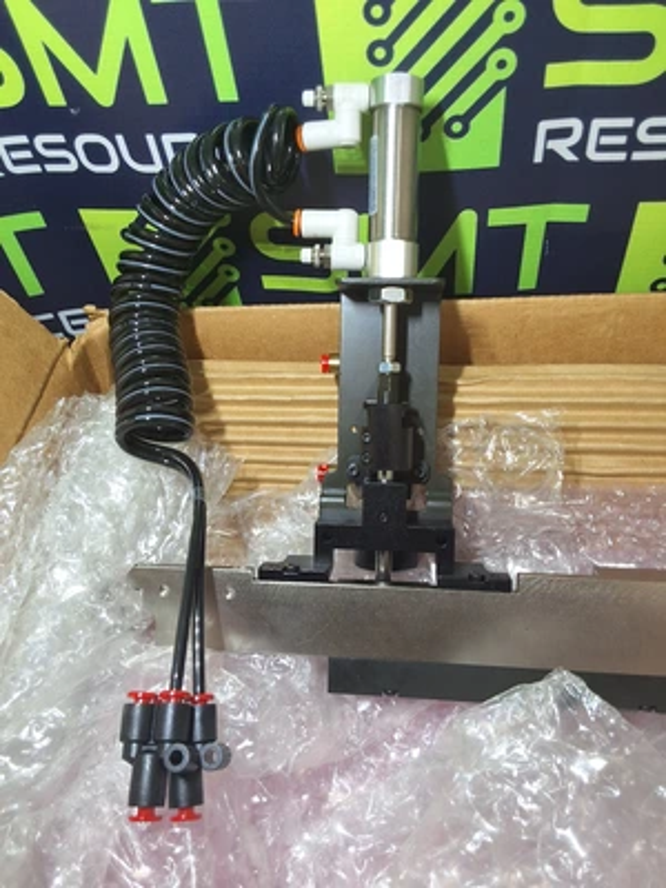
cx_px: 333
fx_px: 718
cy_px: 444
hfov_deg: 49.7
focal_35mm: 28
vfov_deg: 63.4
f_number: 1.9
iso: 80
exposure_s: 1/40
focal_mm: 2.91
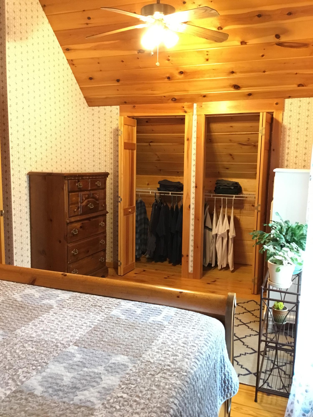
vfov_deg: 58.4
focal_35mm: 31
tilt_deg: -7.6
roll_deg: -1.8
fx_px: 374
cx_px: 156
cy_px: 208
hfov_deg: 45.4
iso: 400
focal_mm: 3.3
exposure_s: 1/15
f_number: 2.4
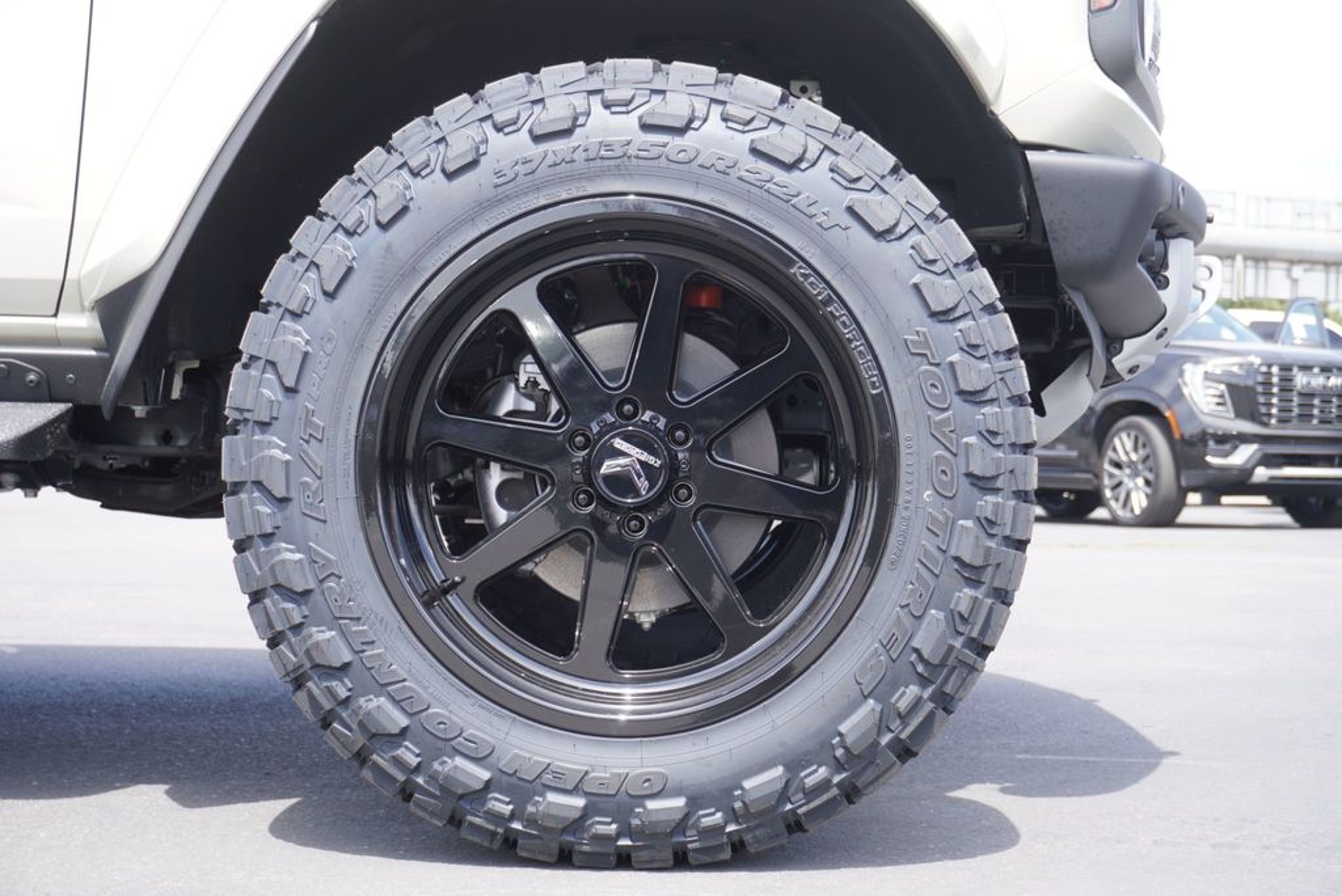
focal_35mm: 62
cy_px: 448
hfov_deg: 32.6
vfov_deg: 22.1
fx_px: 2294
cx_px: 671
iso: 100
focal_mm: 41
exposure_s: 1/80
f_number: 5.6
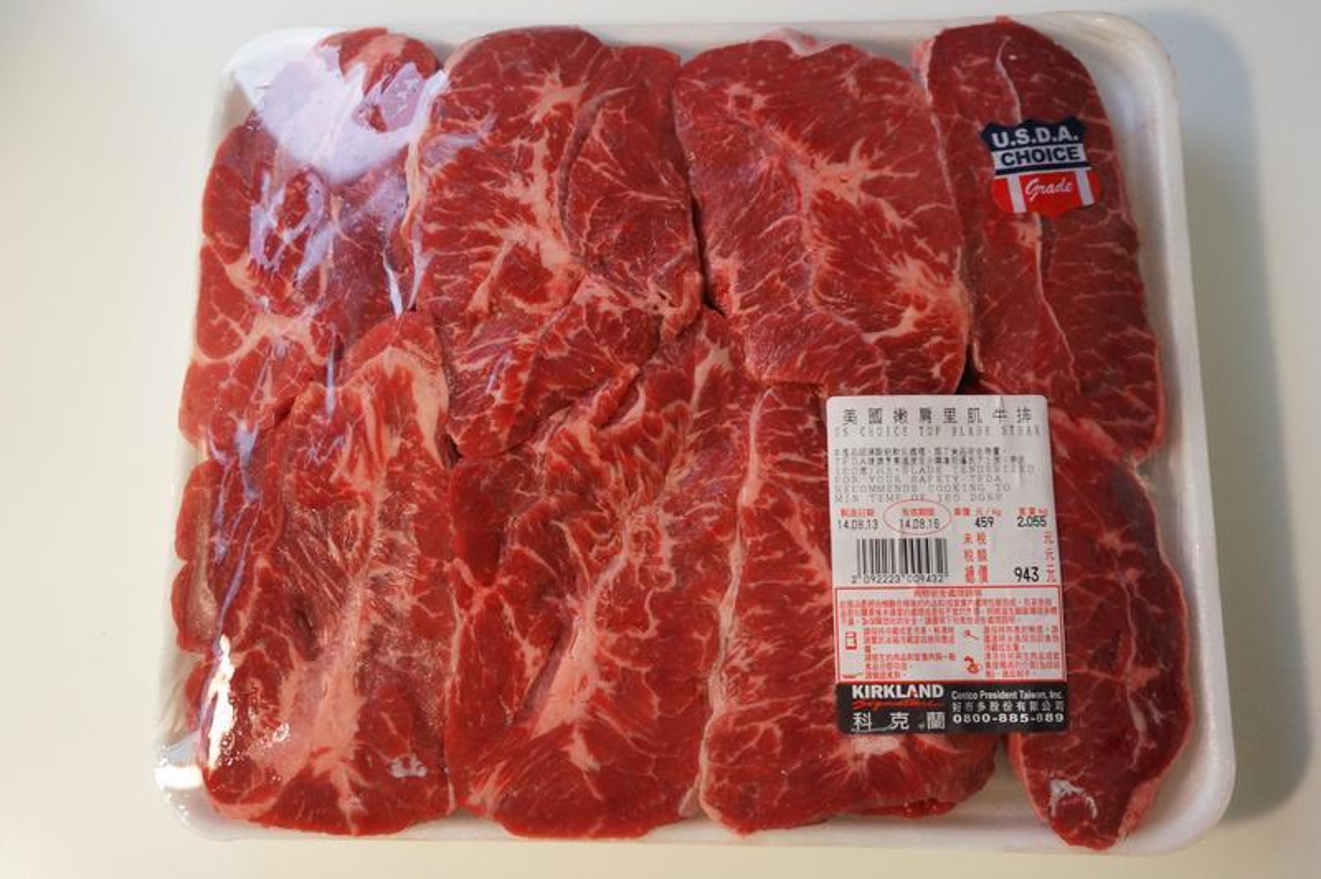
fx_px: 1265
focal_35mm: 34
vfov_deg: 38.3
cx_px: 660
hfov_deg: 55.1
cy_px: 440
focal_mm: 23
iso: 1600
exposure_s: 1/60
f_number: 4
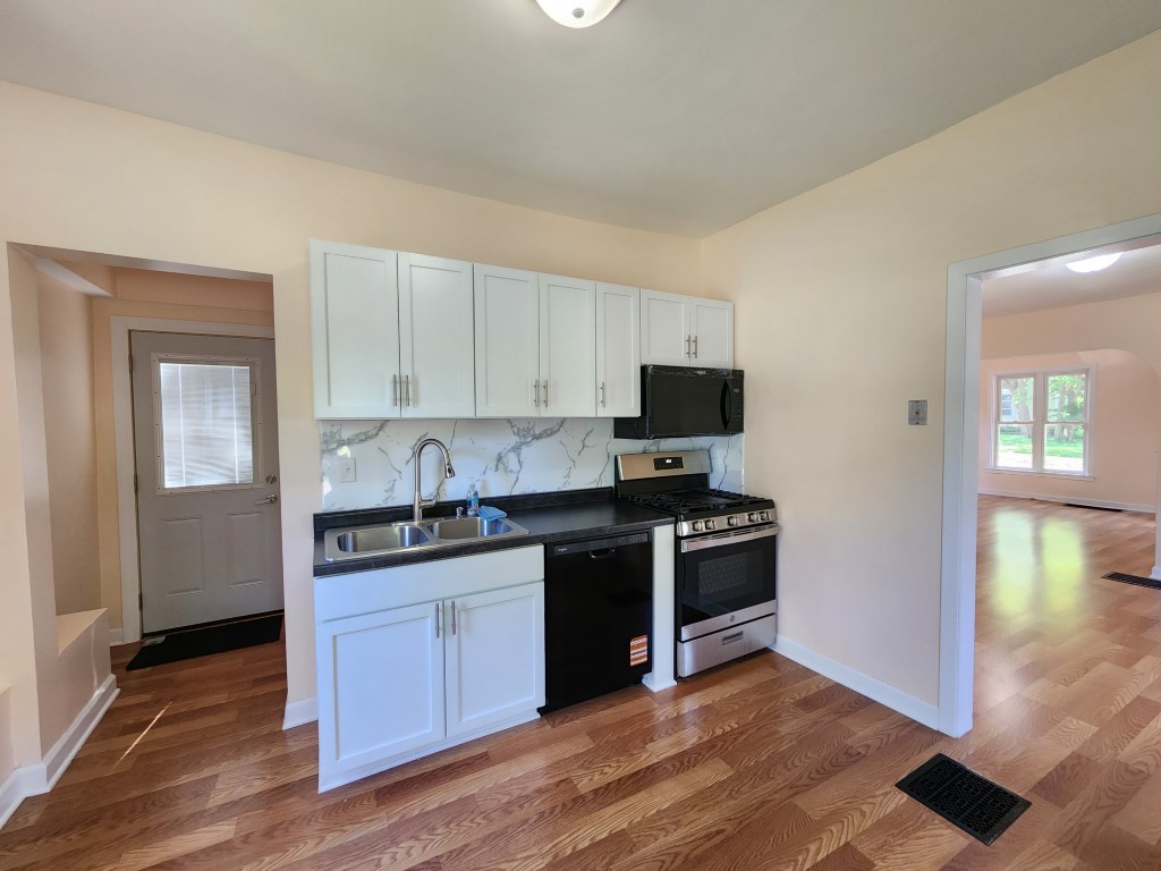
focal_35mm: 13
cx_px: 580
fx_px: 436
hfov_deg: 106.2
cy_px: 436
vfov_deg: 89.9
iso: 320
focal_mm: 2.2
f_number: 2.2
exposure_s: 1/60
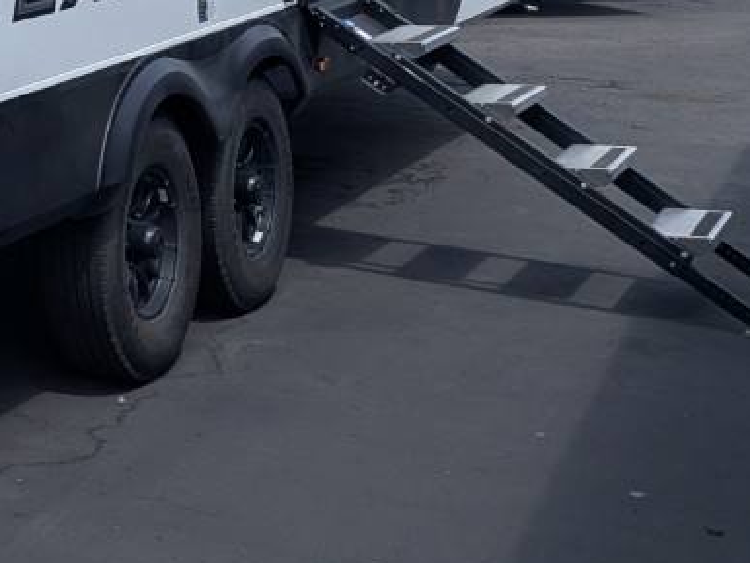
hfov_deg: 19.3
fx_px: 1886
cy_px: -290
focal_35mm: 87
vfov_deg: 15.6
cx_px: -420
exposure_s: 1/1639
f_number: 1.85
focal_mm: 6.81
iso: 53
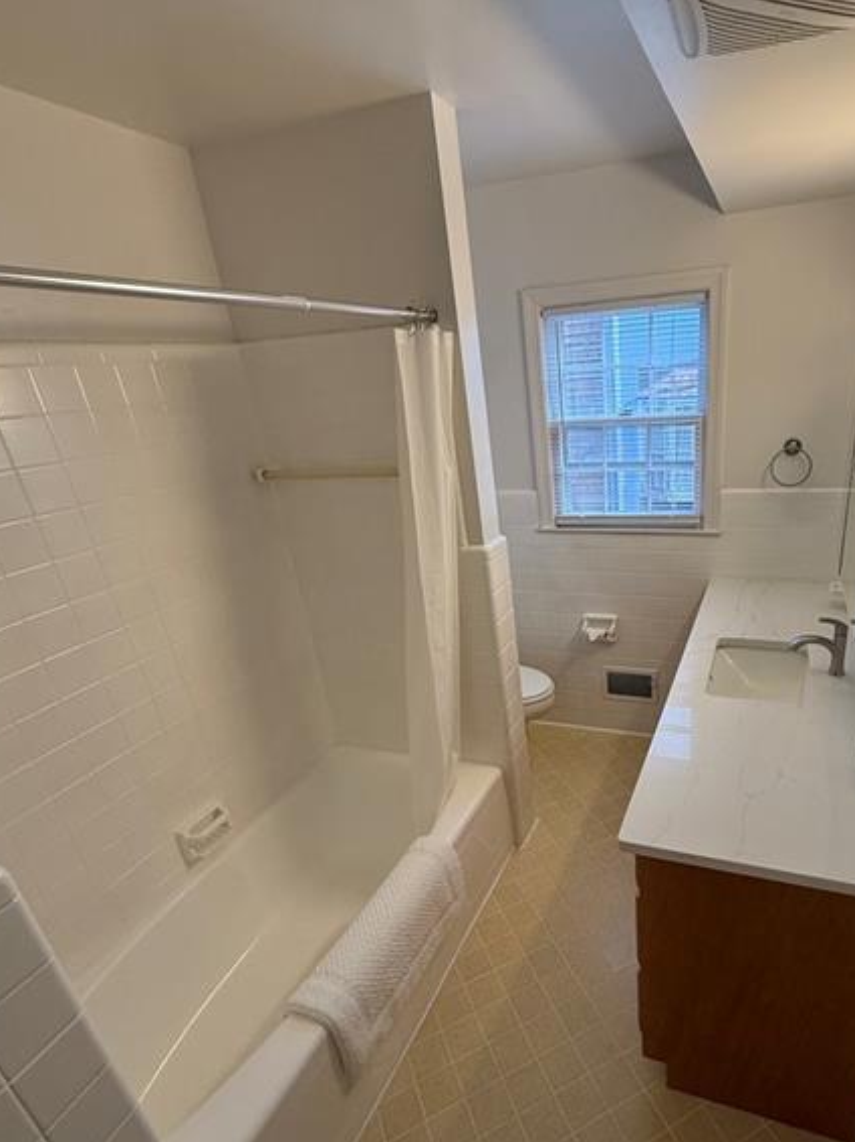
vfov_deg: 84.3
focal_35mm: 19
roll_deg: +3.4
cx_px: 555
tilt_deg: -23.2
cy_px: 644
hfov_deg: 67.2
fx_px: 626
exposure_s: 1/120
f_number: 2.2
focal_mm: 2.22
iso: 125
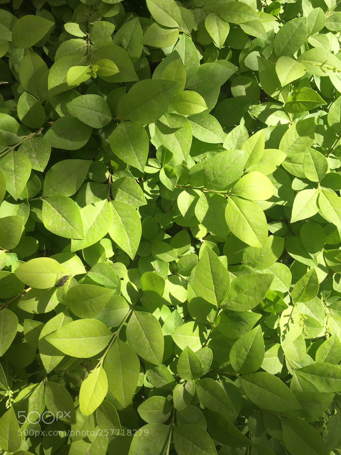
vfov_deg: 61.7
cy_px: 228
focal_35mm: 29
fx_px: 381
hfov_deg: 48.2
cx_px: 170
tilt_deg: -65.8
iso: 32
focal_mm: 4.15
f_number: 2.2
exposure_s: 1/694
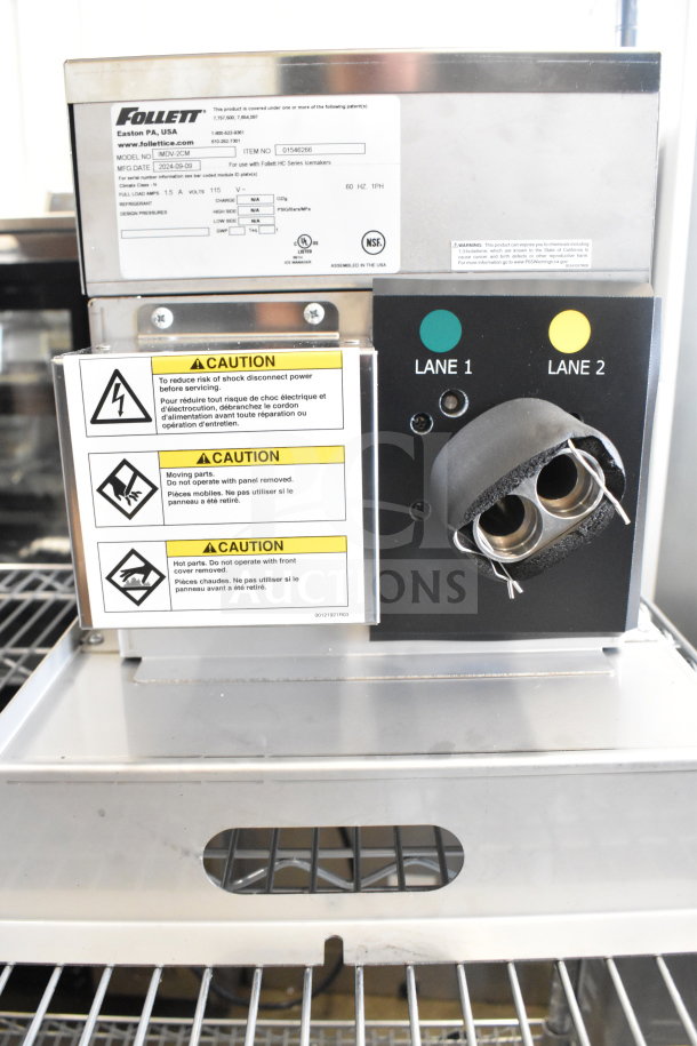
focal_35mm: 30
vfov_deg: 61.9
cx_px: 348
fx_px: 871
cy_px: 523
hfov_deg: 43.6
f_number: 6.3
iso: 6400
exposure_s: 1/160
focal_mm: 20
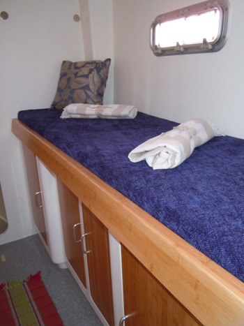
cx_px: 122
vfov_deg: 60.0
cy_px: 163
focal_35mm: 30
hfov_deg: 46.8
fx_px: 282
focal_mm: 5.4
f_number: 3.5
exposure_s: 1/30
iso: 200
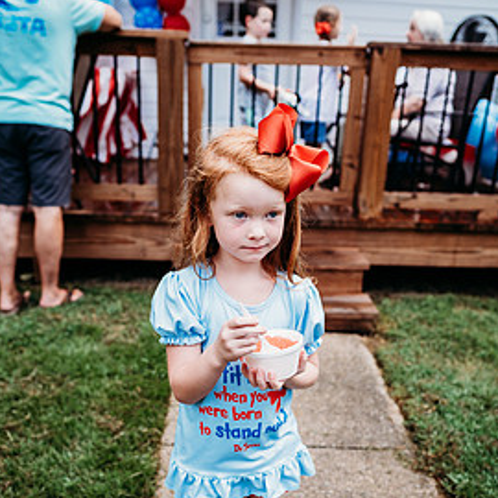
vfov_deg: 48.0
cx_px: 255
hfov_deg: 48.4
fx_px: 553
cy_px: 312
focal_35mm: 34
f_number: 2.5
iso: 160
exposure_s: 1/250
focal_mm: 24
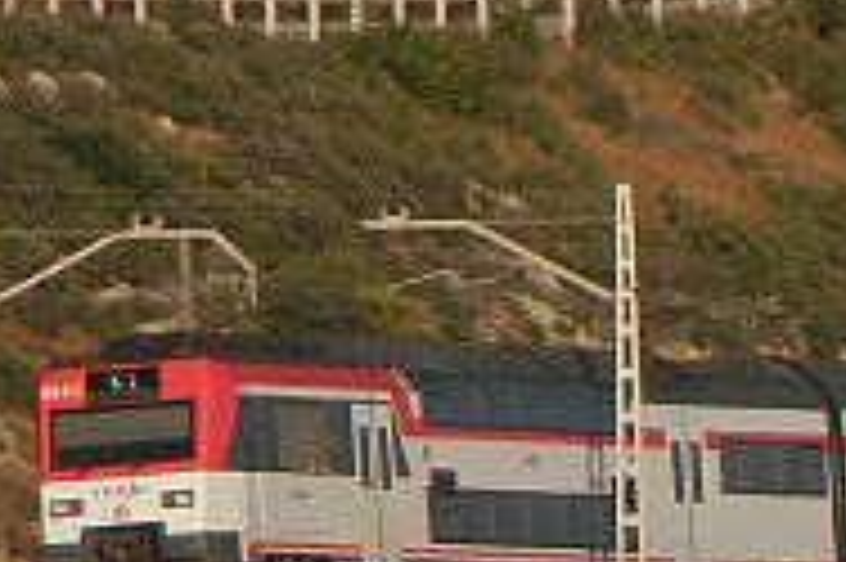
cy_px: 1102
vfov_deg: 0.6
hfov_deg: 0.8
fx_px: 57101
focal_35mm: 2432
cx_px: 747
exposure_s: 1/1000
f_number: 5.6
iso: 100
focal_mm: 97.84
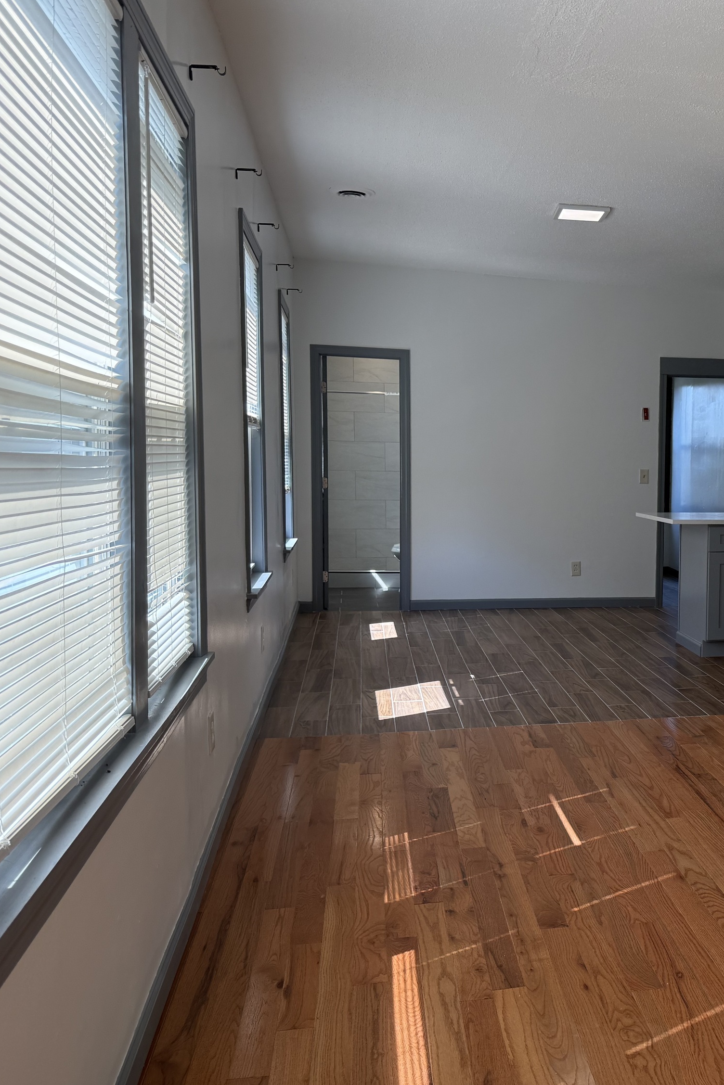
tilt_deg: -4.3
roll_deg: -1.3
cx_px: 626
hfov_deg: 36.9
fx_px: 1025
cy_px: 544
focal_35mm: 34
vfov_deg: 55.8
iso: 100
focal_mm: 6.76
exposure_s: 1/488
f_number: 1.78
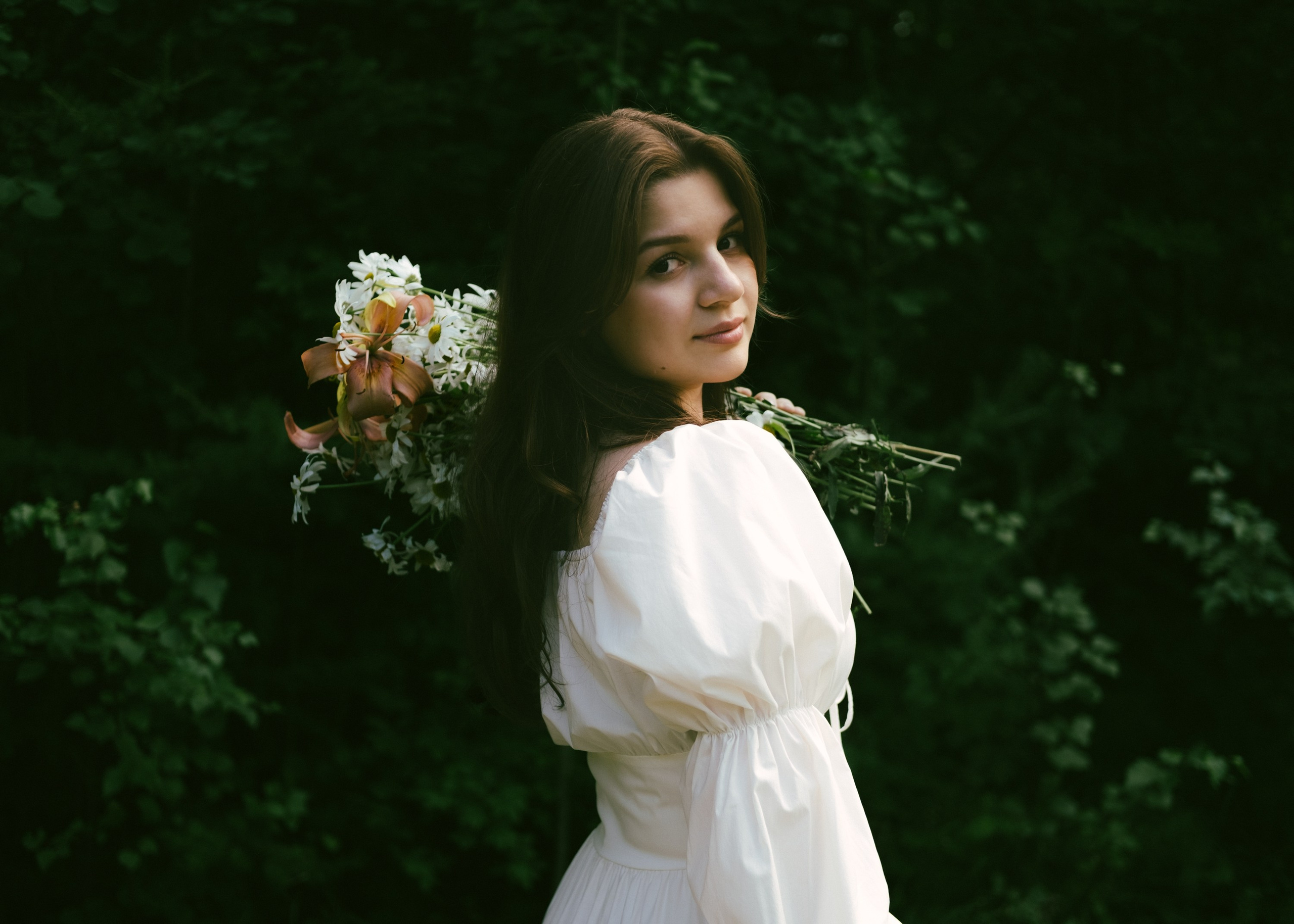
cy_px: 461
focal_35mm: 56
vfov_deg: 25.3
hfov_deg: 34.8
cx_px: 625
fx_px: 2063
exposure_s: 1/1000
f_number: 2
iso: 160
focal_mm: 35
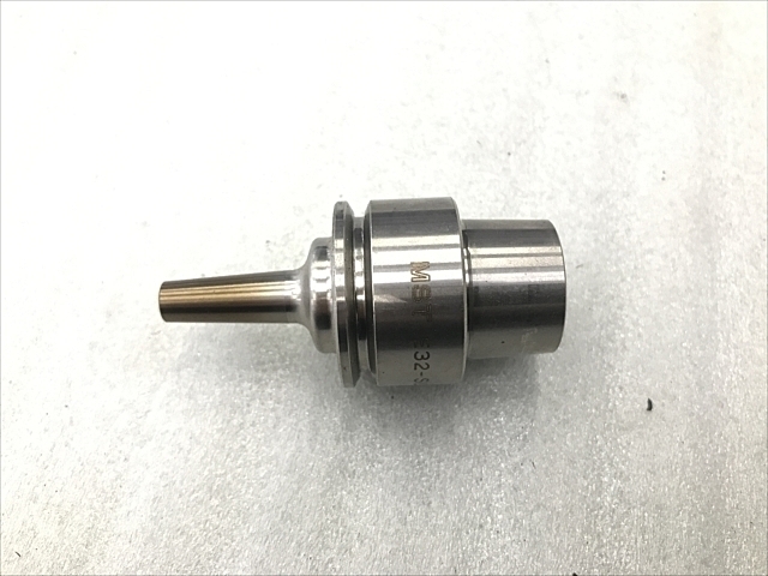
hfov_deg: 63.4
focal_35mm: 28
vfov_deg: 49.7
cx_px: 384
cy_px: 288
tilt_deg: -65.6
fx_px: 621
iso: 32
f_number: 1.8
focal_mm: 3.99
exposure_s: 1/25
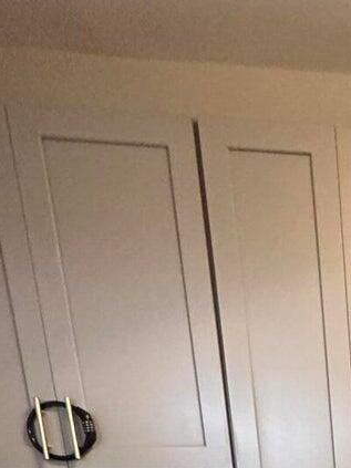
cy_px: 699
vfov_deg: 26.4
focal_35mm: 53
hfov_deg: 22.7
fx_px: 717
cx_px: 520
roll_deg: +0.2
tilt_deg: -16.7
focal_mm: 2.22
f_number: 2.2
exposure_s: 1/60
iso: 500
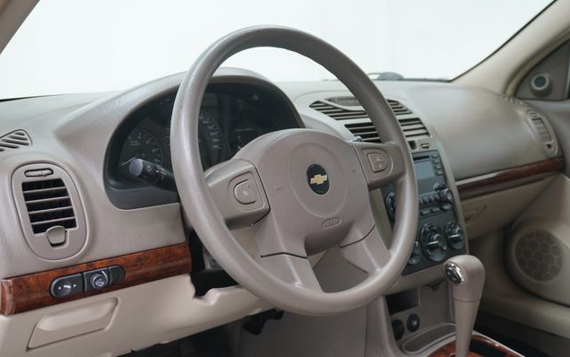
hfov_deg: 49.3
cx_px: 285
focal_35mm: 40
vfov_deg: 32.0
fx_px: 622
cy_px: 190
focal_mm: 26
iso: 500
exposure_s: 1/60
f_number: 4.5
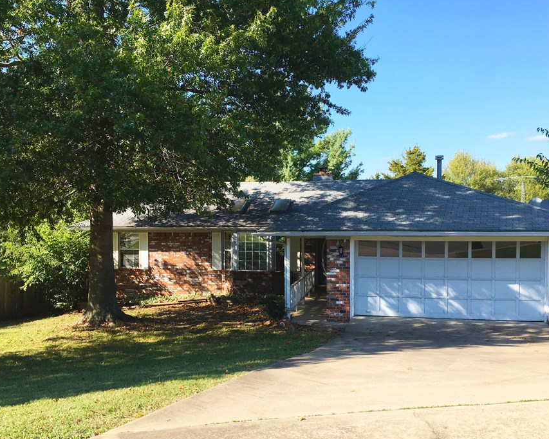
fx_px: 552
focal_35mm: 34
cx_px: 279
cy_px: 231
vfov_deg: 43.3
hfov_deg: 52.9
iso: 25
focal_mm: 4.15
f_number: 2.2
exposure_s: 1/801
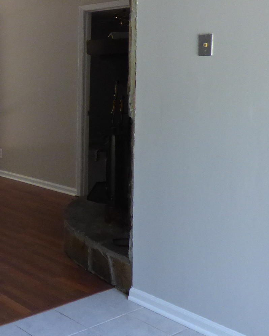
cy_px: 107
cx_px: -10
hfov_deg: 28.1
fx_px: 498
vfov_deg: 36.9
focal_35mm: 50
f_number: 2.8
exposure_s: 1/60
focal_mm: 3.58
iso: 320
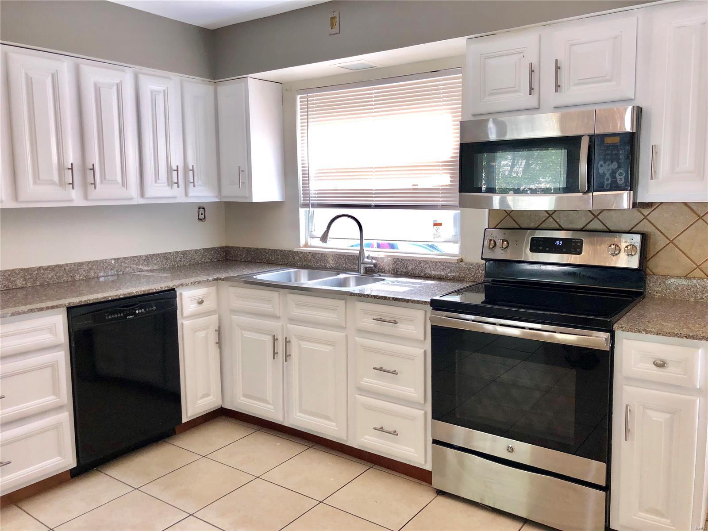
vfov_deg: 49.7
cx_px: 354
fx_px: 573
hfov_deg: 63.4
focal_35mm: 28
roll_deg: +1.1
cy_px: 266
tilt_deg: -7.4
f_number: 1.8
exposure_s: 1/120
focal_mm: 4
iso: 64
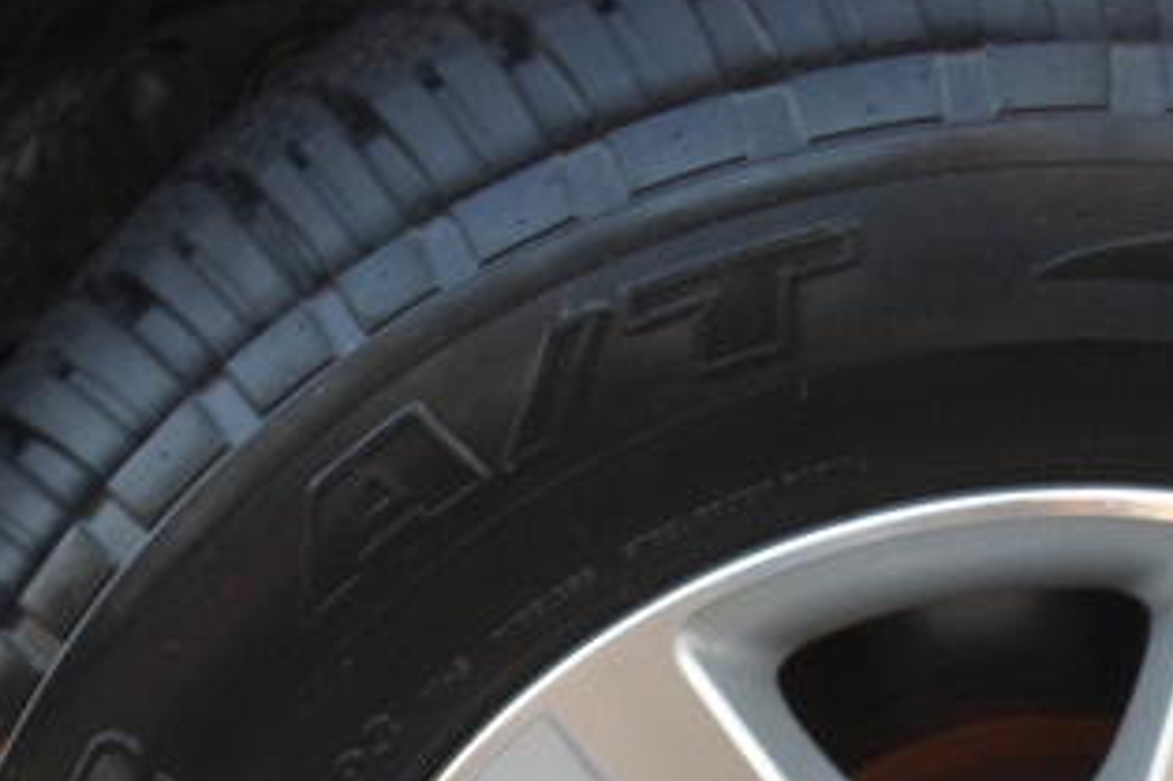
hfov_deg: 17.8
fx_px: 3712
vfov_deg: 11.6
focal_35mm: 114
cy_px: 1099
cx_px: 986
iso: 100
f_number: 3.2
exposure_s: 1/45
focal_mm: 7.8
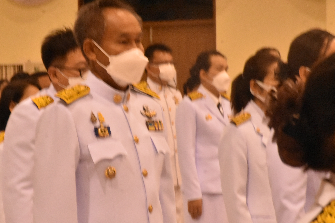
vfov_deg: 6.0
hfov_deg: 8.9
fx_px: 2140
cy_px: 111
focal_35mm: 230
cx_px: 110
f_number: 18
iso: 3200
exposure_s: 1/15
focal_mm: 112
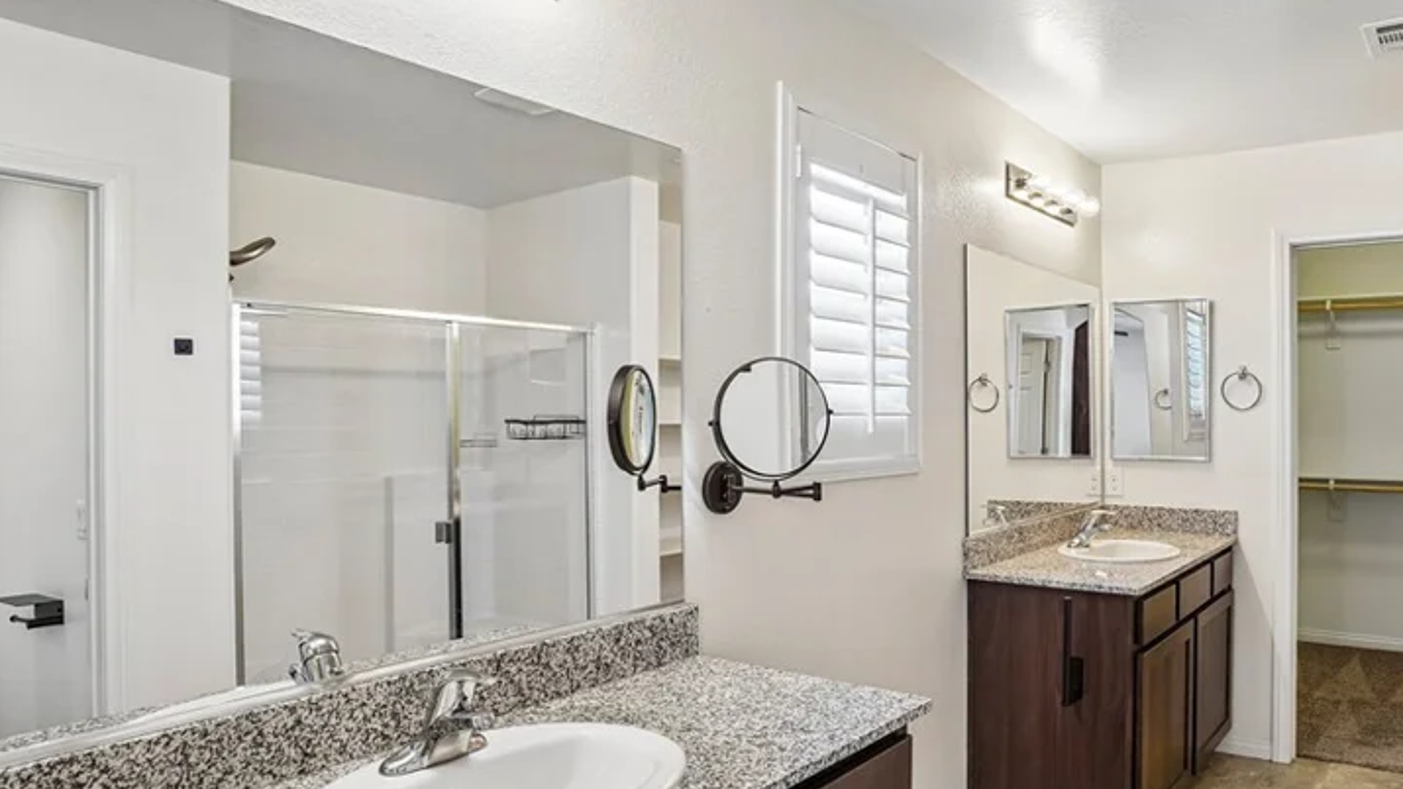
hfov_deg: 74.2
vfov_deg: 47.6
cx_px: 924
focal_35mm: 24
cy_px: 426
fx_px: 893
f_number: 8
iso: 400
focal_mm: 16
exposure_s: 1/20
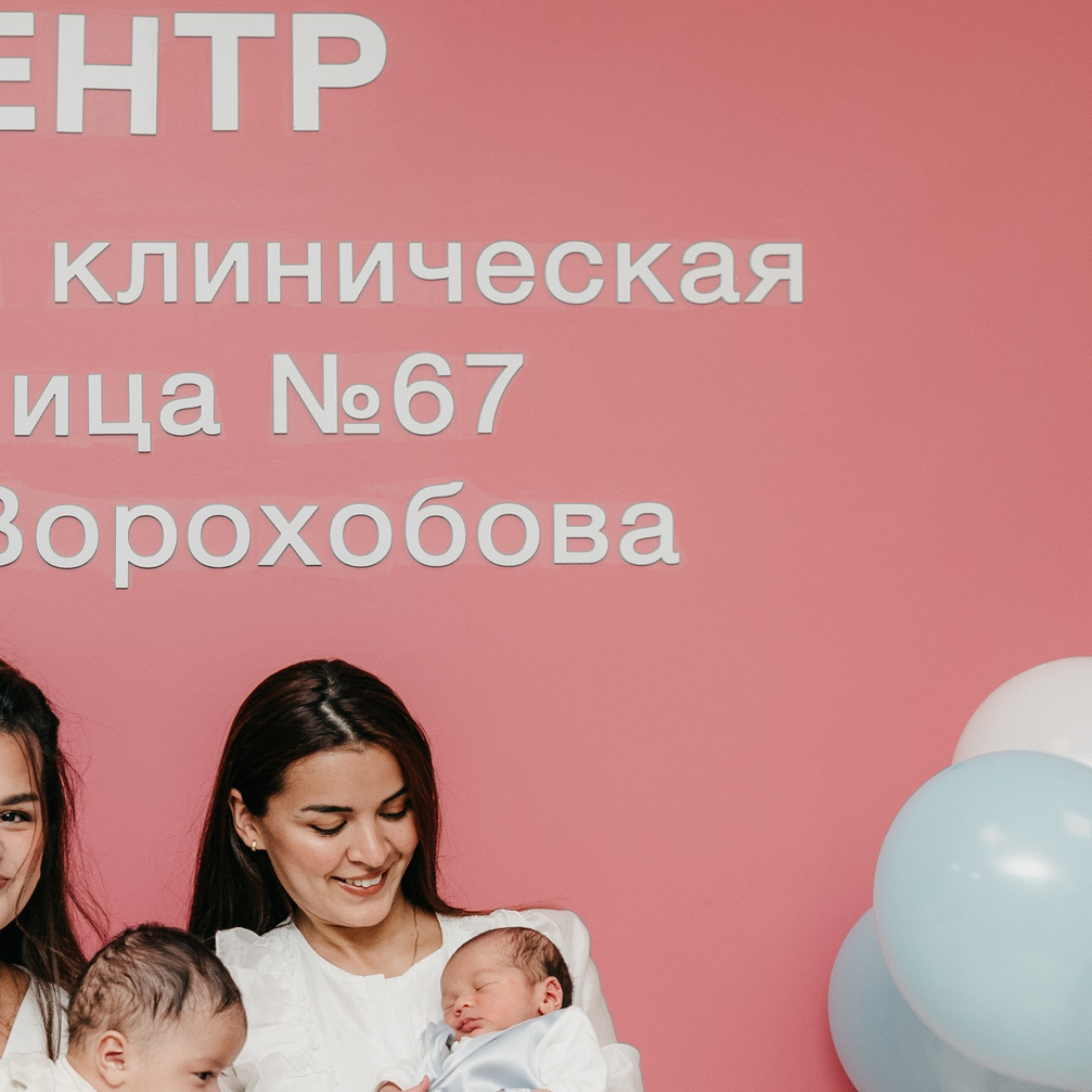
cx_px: 147
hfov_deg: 22.9
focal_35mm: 74
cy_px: 642
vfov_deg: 23.3
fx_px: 2641
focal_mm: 28
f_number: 4
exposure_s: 1/160
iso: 200
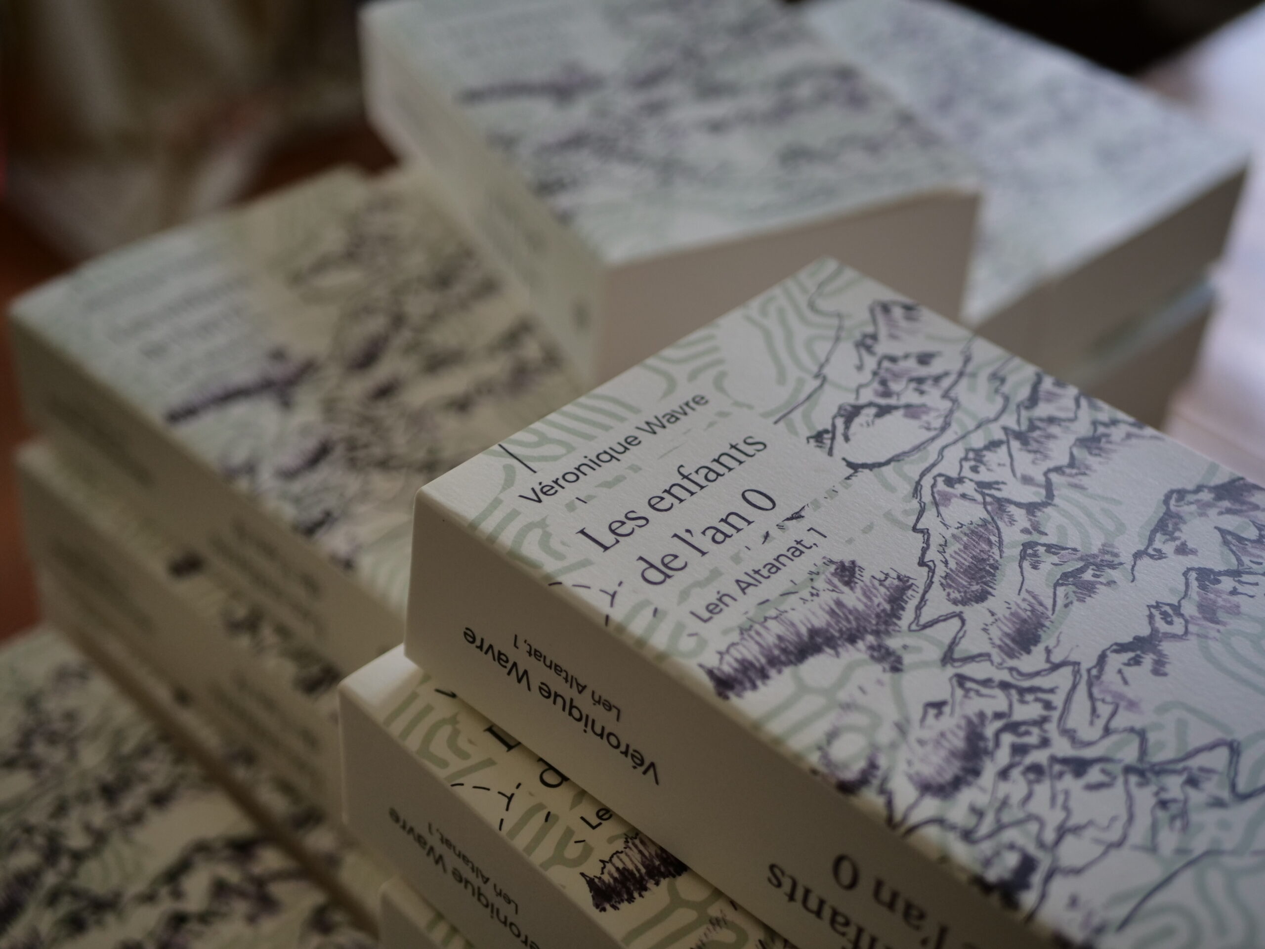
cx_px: 632
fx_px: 1827
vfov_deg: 29.1
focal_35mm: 50
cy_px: 474
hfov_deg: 38.2
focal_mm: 25
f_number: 1.7
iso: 400
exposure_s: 1/250
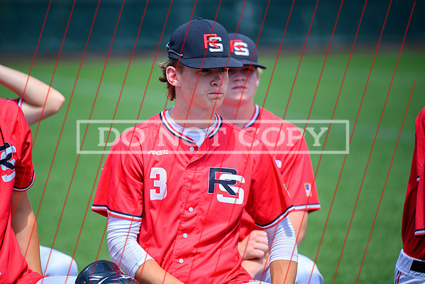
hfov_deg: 8.8
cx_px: 198
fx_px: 2762
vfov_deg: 5.9
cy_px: 136
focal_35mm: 234
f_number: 2.8
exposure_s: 1/400
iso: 64
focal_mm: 200
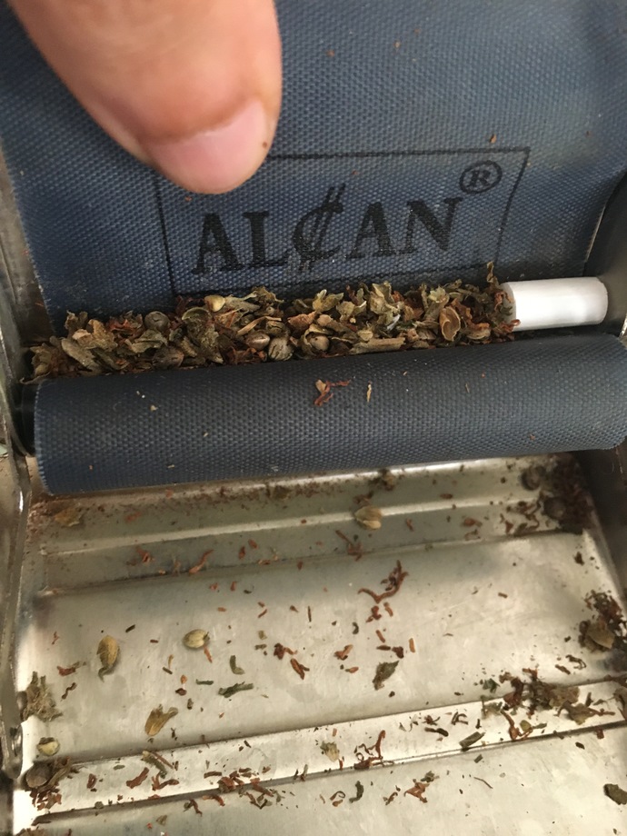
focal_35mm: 29
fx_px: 700
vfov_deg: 61.7
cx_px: 314
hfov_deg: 48.2
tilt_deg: -60.3
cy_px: 418
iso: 200
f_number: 2.2
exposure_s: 1/25
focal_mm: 4.15
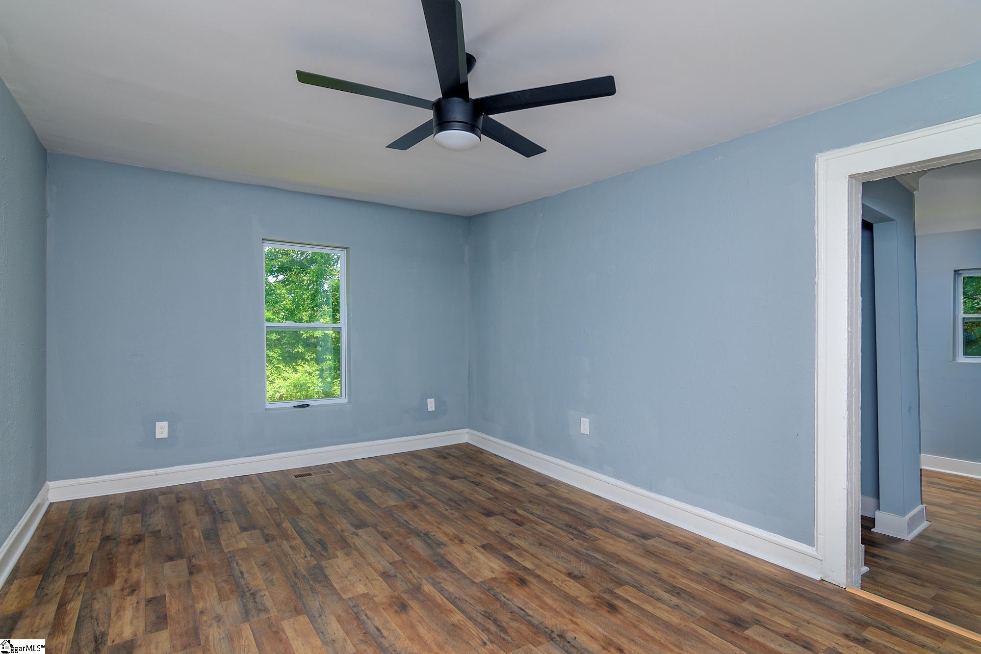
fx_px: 436
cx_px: 490
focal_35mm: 16
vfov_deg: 73.7
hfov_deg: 96.7
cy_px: 327
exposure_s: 1/80
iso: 320
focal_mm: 11
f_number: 7.1
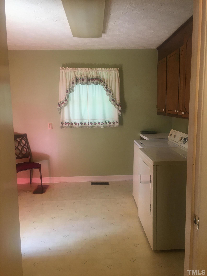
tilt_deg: -7.3
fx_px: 231
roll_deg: +1.5
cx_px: 104
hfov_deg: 48.2
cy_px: 138
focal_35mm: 29
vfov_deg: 61.7
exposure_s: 1/30
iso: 50
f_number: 2.2
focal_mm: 4.15
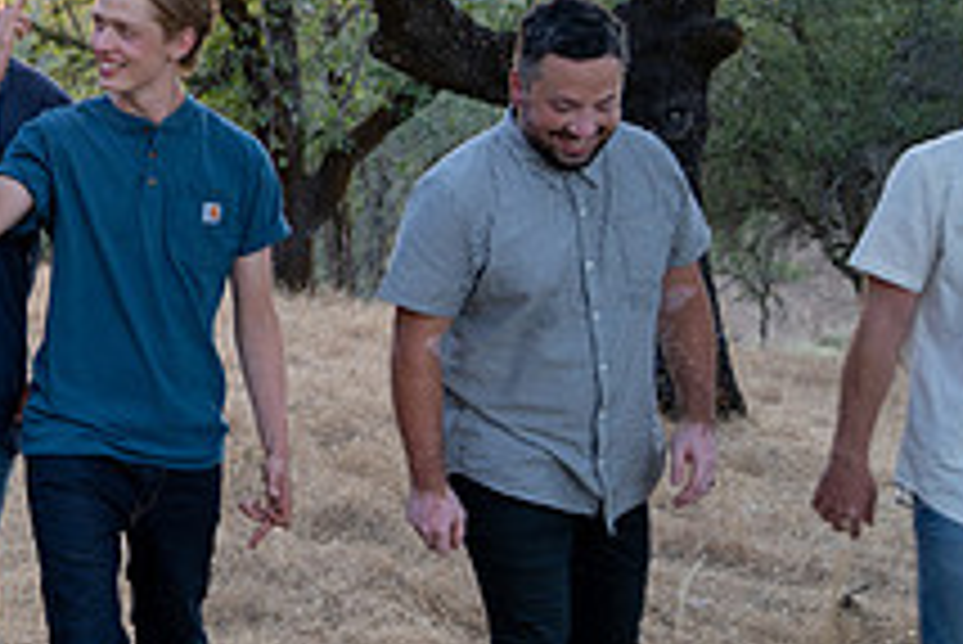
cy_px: 160
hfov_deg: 27.4
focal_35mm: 65
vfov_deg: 20.8
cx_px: -184
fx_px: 1740
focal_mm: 24
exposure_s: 1/100
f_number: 2.8
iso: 250
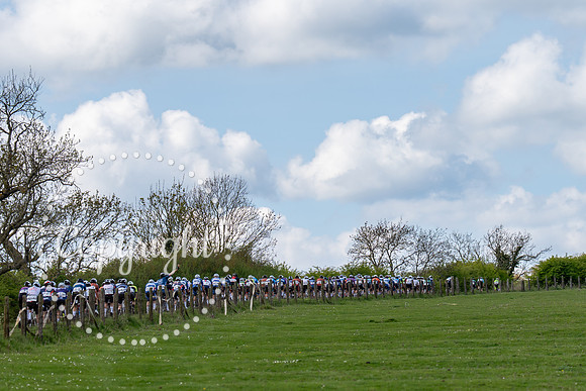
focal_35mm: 228
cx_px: 365
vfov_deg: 6.0
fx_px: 3709
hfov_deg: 9.0
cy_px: 198
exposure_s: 1/1000
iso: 100
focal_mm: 150
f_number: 3.5
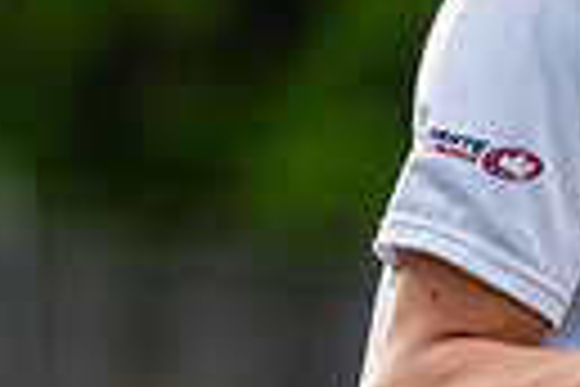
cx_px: 1052
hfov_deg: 1.5
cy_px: 416
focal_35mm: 1345
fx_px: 21668
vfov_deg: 1.0
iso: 360
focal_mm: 200
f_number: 3.2
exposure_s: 1/1250
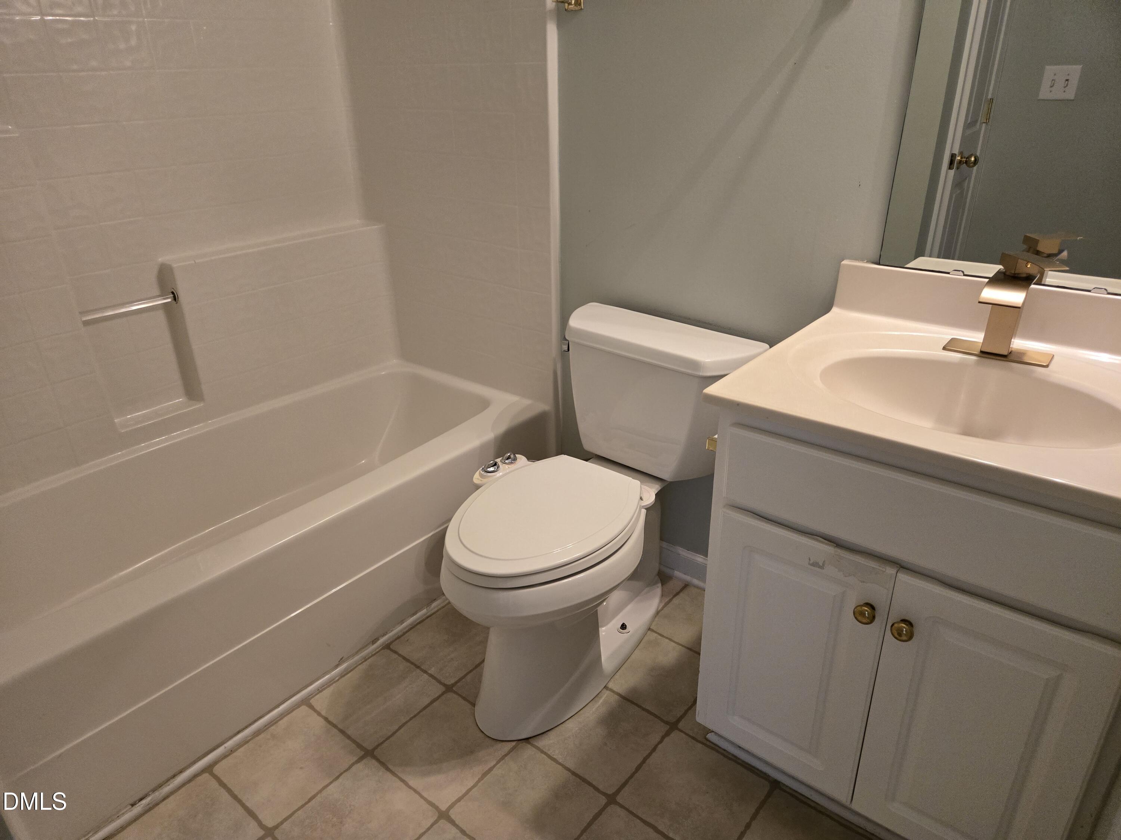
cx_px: 560
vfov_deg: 58.9
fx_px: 745
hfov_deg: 73.9
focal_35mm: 23
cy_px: 420
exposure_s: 1/120
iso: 640
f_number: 1.8
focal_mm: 5.4
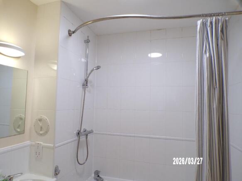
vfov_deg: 56.8
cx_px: 121
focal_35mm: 24
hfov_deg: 71.6
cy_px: 90
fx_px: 168
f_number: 3
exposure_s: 1/34
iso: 192
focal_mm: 4.3
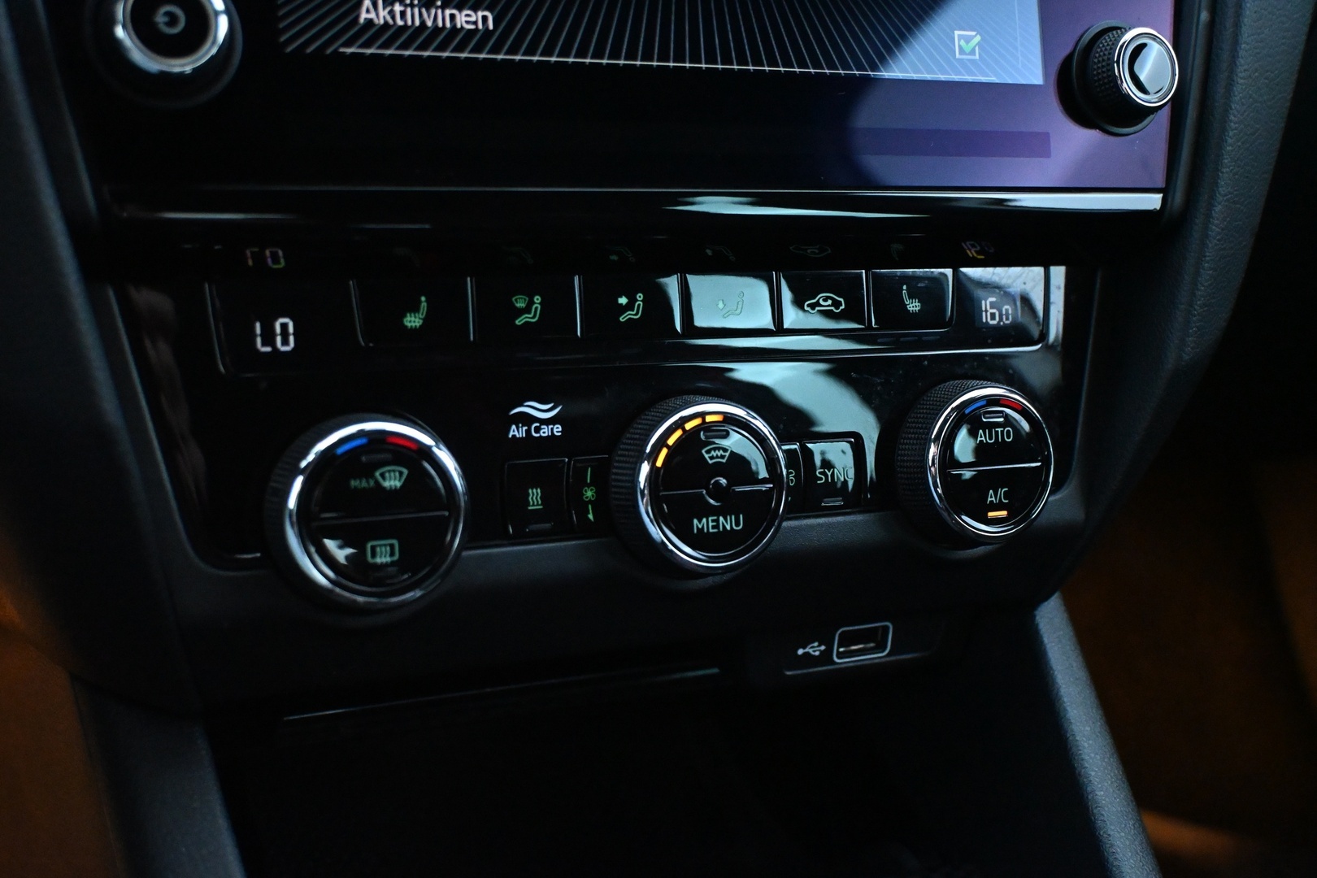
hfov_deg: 47.2
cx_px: 658
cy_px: 439
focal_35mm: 41
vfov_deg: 32.4
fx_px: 1509
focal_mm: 27.5
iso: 10000
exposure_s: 1/40
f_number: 4.5
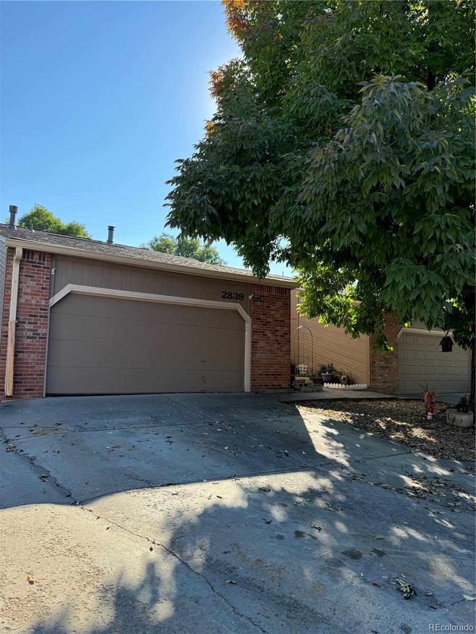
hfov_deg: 56.8
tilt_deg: +5.6
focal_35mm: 24
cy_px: 317
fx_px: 440
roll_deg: -1.4
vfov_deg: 71.6
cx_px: 238
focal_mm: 6.76
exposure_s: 1/1285
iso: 80
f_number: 1.78
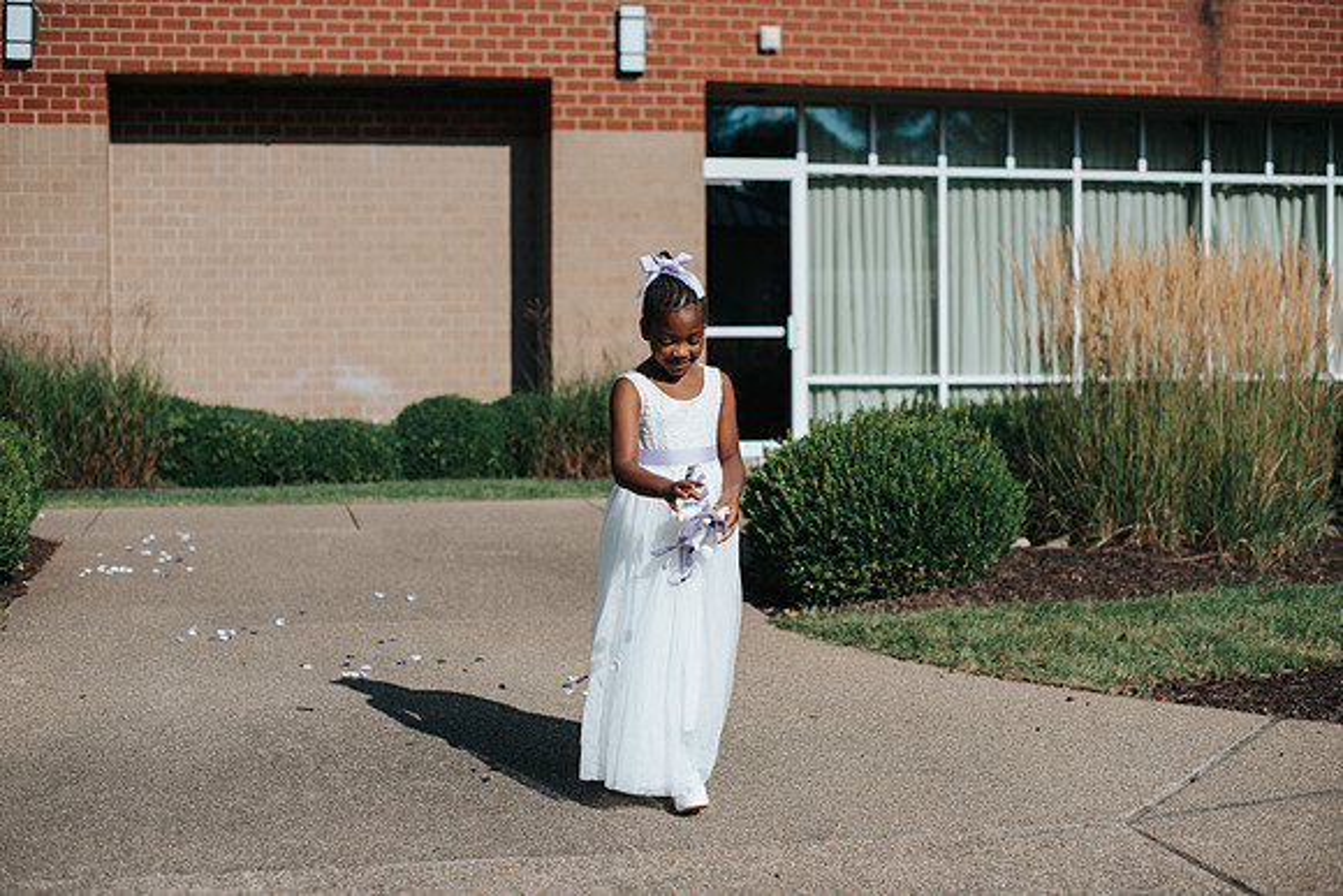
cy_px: 448
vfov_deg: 26.7
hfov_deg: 39.1
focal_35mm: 51
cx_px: 672
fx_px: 1889
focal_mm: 50
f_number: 2.5
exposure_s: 1/4000
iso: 100
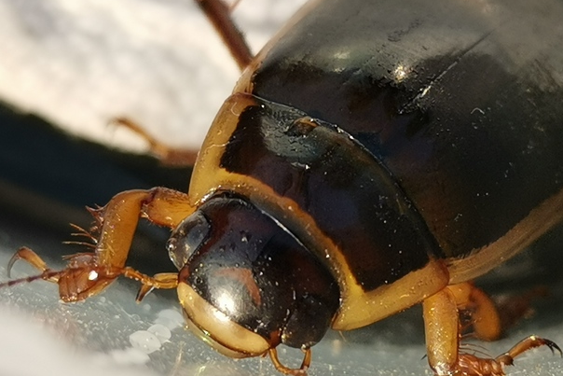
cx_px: 360
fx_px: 1861
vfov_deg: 11.5
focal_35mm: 119
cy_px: 176
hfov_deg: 17.2
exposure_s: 1/916
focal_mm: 5.58
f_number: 1.8
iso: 50
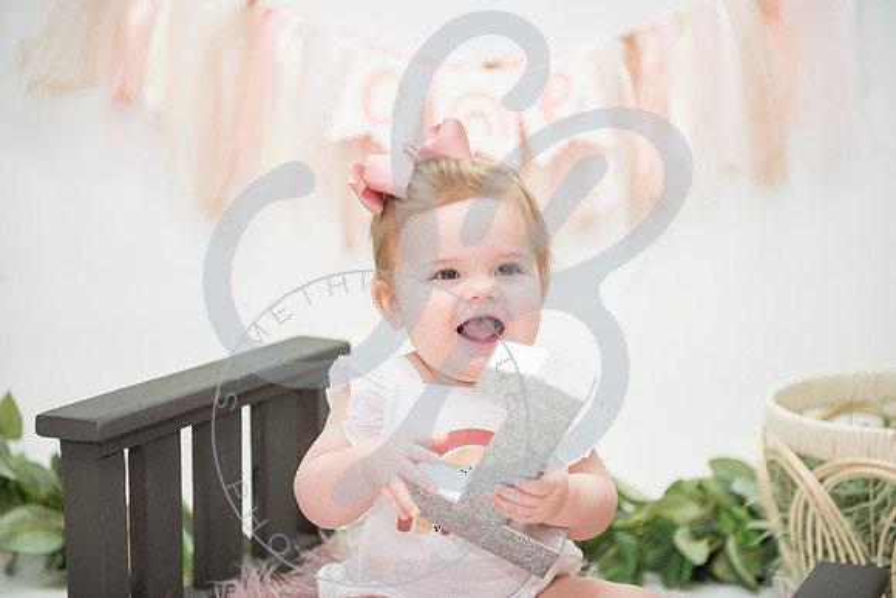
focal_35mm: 70
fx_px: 1743
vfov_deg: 19.5
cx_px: 448
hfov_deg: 28.8
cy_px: 299
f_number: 2.8
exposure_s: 1/200
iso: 160
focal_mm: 70
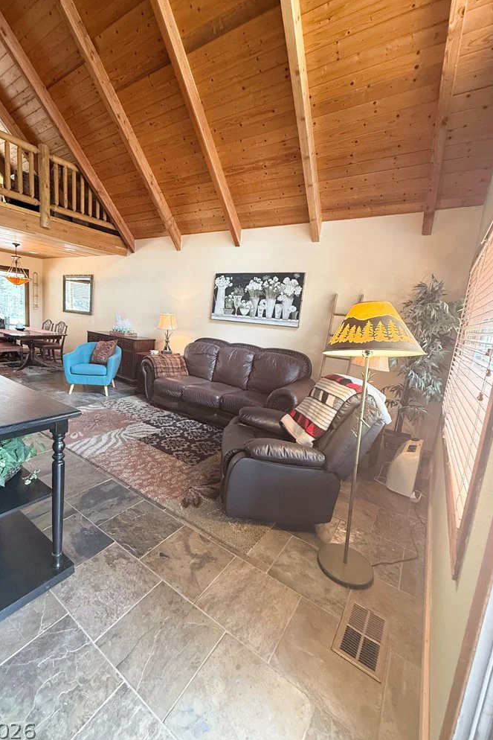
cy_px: 366
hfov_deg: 77.0
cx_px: 213
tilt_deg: -8.2
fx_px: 308
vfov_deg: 100.4
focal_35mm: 15
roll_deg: -4.6
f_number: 2.2
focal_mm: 2.22
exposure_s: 1/60
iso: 320
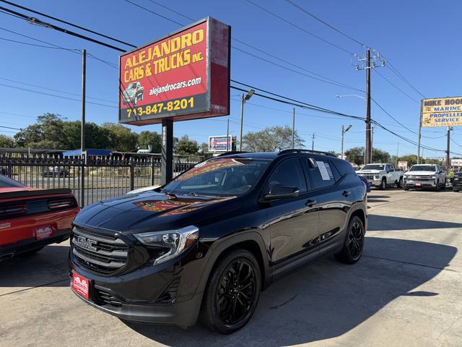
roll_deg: -0.8
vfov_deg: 56.8
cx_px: 231
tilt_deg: -0.6
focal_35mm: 24
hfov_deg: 71.6
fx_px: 320
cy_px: 174
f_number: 1.78
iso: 80
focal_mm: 6.76
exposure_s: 1/3279
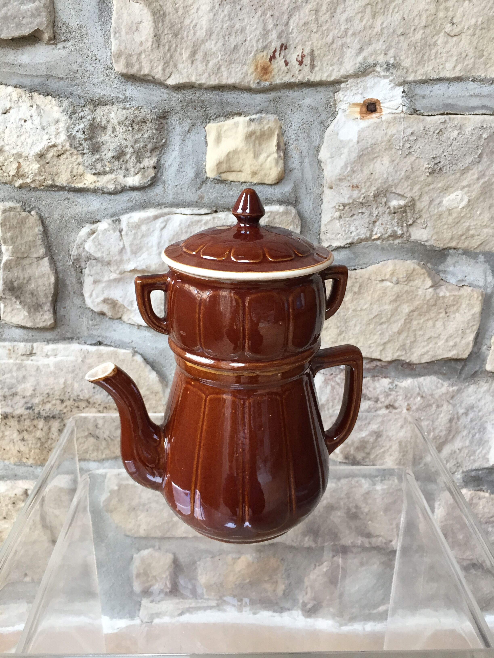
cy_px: 329
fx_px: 552
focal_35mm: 29
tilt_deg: -22.5
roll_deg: +0.7
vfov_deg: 61.7
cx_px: 247
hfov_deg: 48.2
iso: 50
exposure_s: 1/33
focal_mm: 4.15
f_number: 2.2
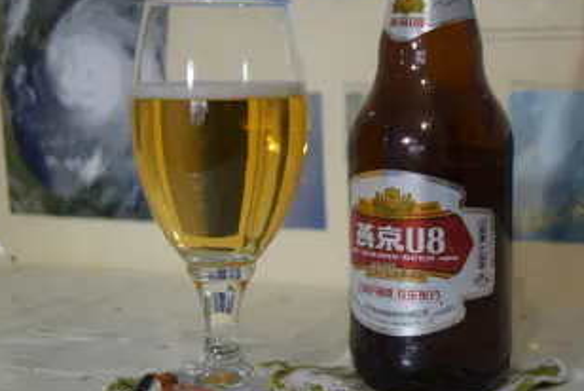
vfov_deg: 18.5
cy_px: 212
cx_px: 300
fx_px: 1202
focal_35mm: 74
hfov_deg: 27.3
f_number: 4.8
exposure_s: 1/60
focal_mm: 38
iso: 800
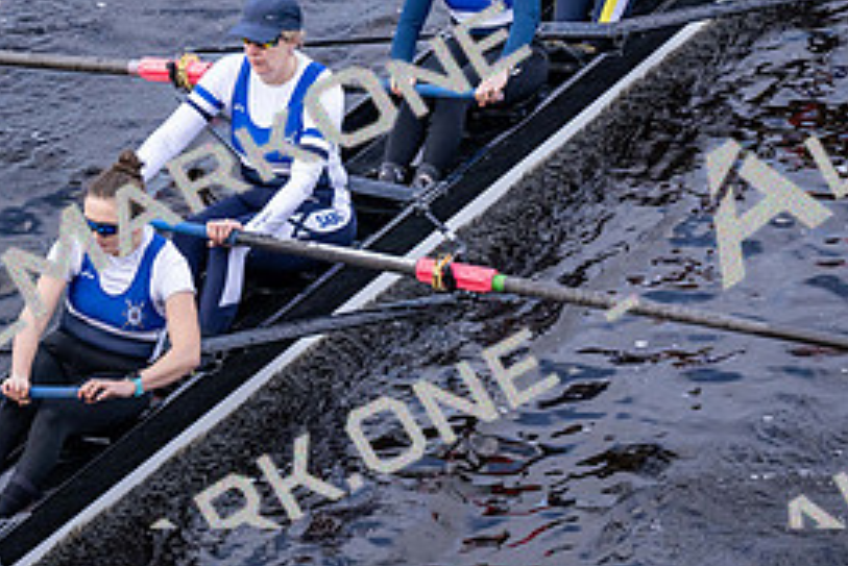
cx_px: 438
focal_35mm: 428
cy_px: -8
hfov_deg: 4.8
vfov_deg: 3.2
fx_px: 10087
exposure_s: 1/2000
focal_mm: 200
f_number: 2.8
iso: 1400
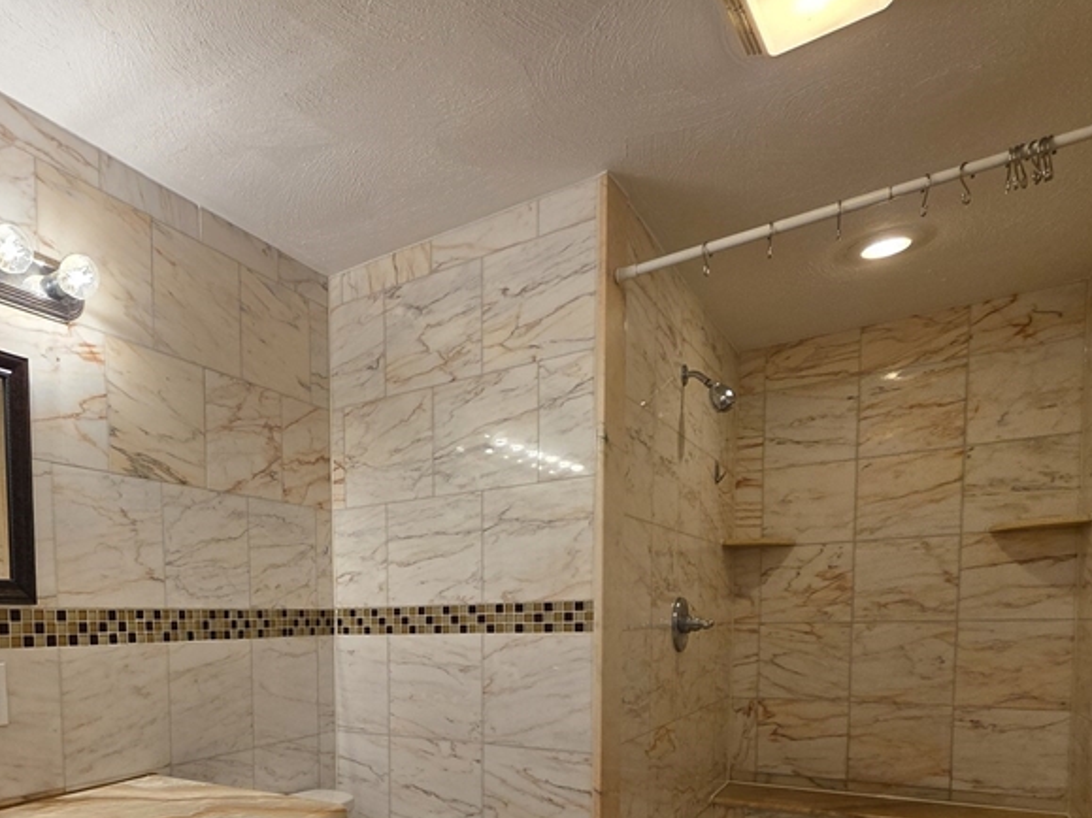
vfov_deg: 53.7
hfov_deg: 70.0
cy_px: 688
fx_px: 725
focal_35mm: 23
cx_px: 302
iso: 80
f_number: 1.9
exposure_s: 1/120
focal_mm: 2.2
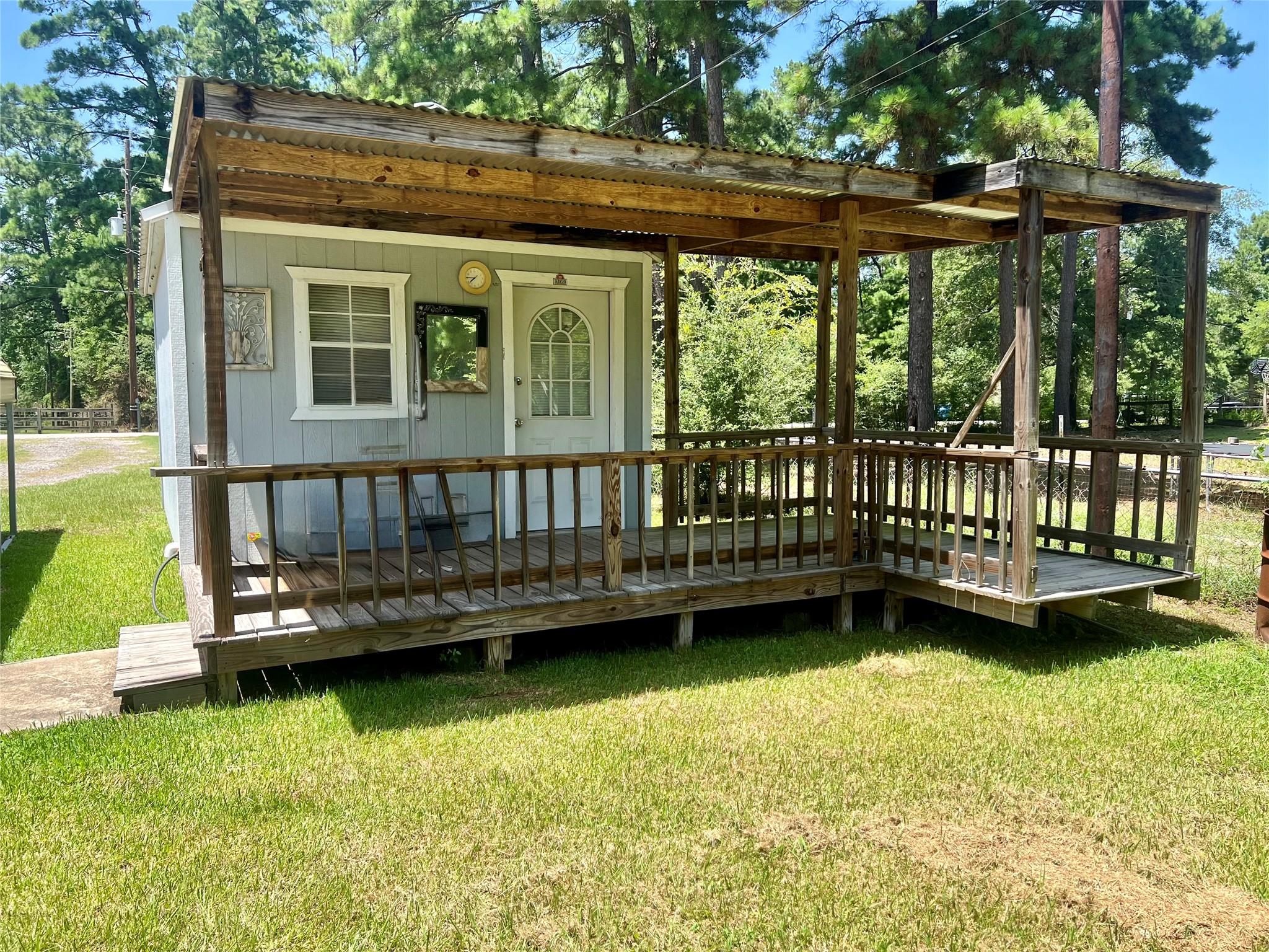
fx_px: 953
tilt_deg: -6.0
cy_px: 476
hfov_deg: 67.3
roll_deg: +1.1
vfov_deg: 53.1
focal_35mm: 26
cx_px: 634
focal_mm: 5.7
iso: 50
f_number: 1.5
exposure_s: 1/1124
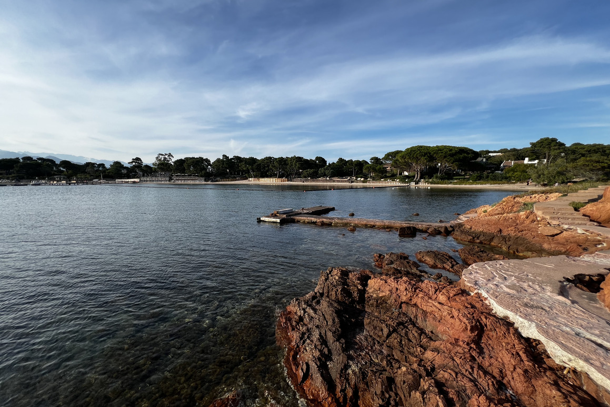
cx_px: 295
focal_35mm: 14
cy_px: 186
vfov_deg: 81.1
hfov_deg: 104.2
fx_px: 237
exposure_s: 1/1130
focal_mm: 1.57
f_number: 1.8
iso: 32
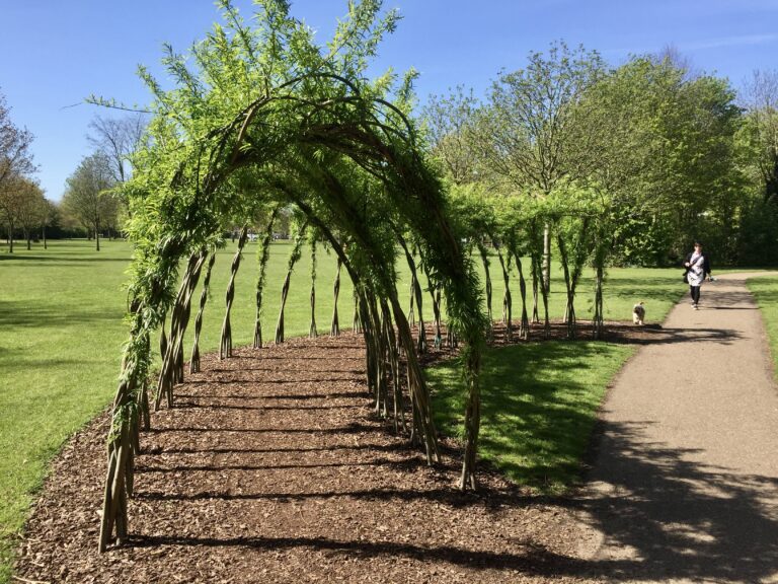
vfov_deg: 48.2
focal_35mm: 29
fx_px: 652
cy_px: 292
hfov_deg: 61.7
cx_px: 389
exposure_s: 1/1130
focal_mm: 4.15
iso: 32
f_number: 2.2
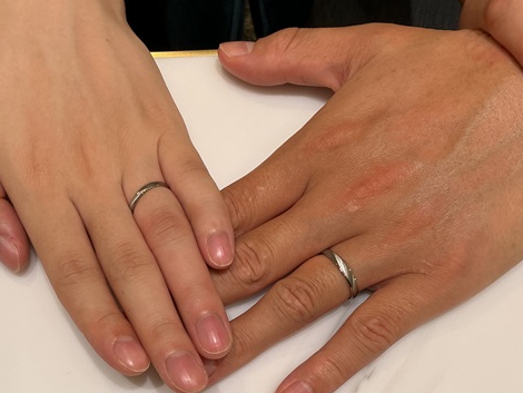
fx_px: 559
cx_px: 206
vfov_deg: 38.7
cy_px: 183
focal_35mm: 37
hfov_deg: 49.8
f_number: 1.8
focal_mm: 3
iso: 20
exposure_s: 1/176
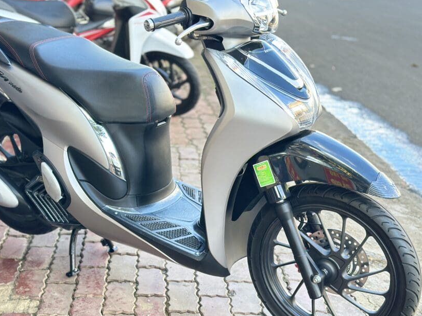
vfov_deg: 24.4
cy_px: 163
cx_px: 175
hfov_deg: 32.1
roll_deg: +1.2
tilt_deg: -16.9
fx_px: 731
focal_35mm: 60
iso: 125
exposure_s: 1/164
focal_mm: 6.86
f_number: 1.78
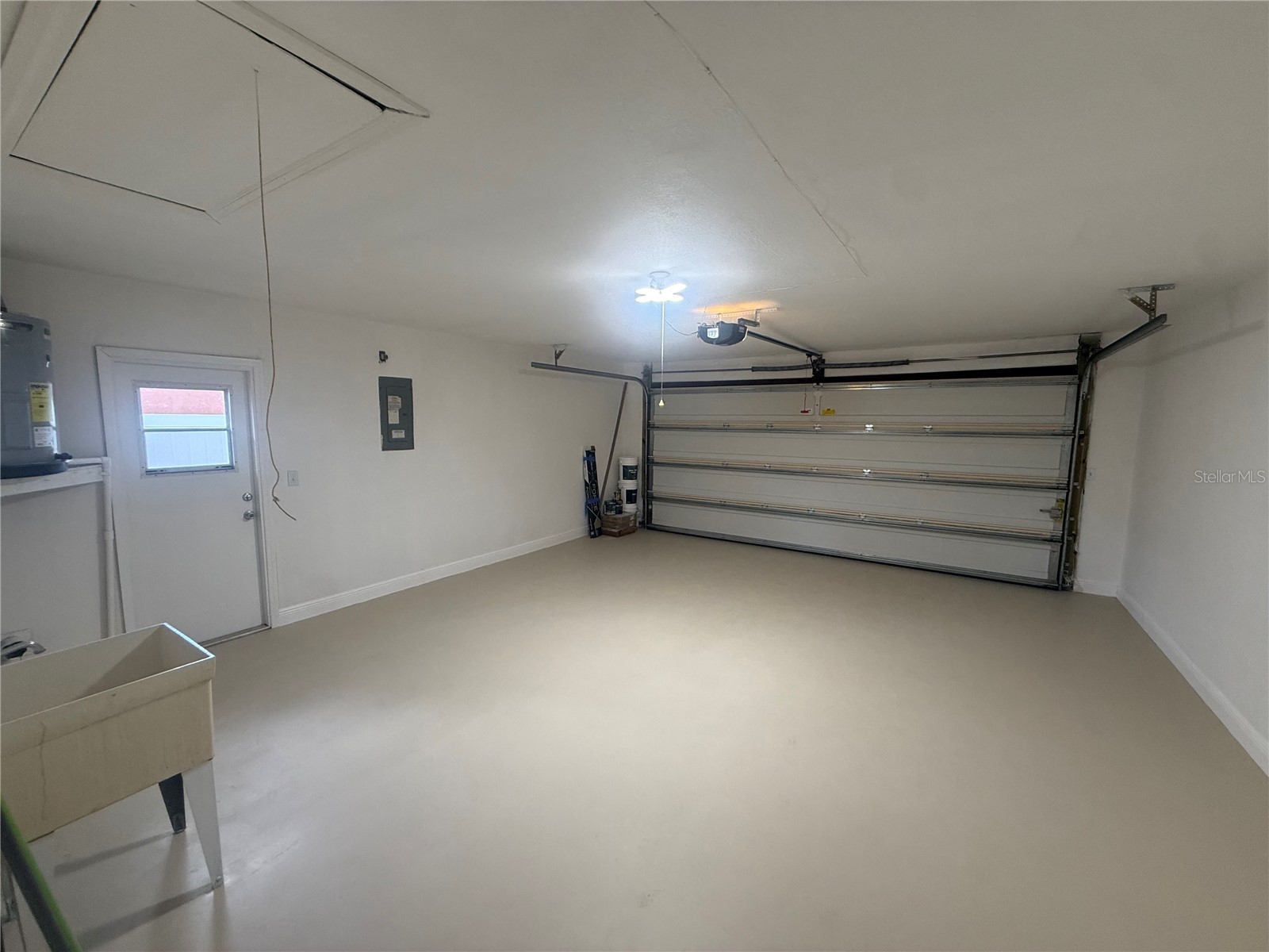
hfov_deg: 102.1
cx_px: 634
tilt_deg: -6.7
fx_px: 513
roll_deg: -0.7
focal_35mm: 14
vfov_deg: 85.7
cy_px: 476
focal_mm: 2.22
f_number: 2.2
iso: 200
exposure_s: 1/120
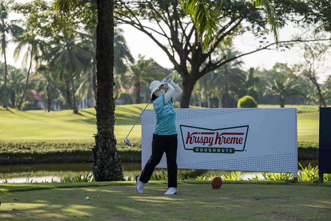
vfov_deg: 14.3
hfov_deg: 21.2
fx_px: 883
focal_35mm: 96
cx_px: 166
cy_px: 110
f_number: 3.2
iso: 1000
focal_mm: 96
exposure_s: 1/6400
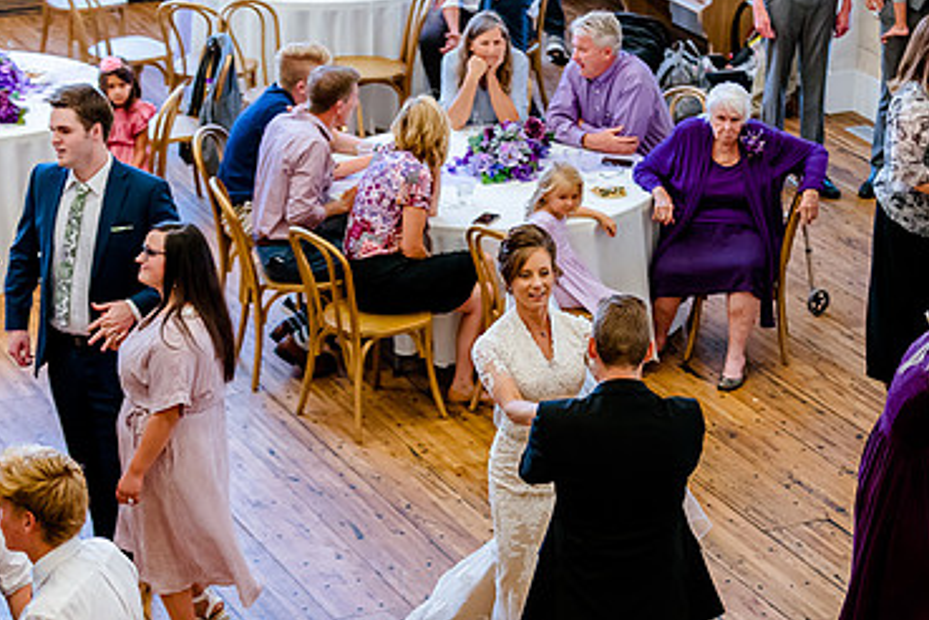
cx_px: 577
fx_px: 2838
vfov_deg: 12.4
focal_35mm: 110
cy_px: 421
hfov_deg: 18.6
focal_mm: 70
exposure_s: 1/640
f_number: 2.8
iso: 2500
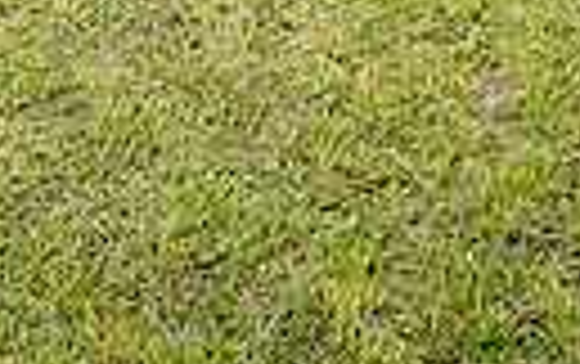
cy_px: -548
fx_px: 1345
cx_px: 49
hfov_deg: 23.6
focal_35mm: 85
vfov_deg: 12.0
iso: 100
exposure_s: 1/250
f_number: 7.1
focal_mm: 24
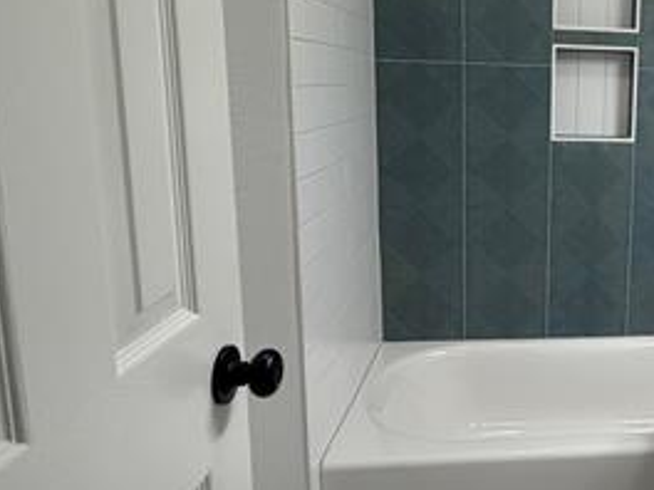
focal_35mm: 34
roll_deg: -2.0
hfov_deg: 47.7
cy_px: 186
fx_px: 642
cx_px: 604
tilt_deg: -9.2
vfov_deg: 41.5
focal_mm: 2.22
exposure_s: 1/120
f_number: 2.2
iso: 160
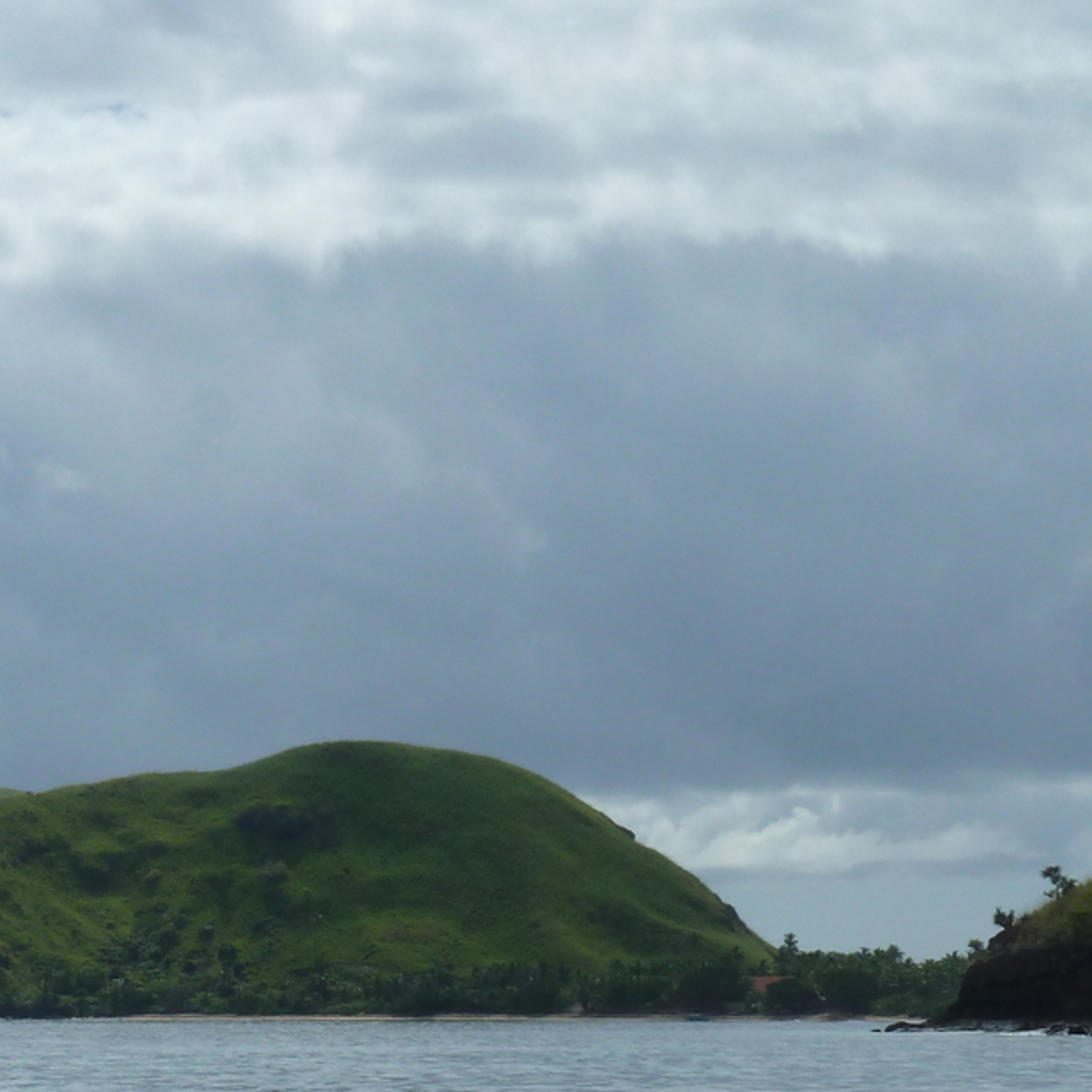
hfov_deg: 10.5
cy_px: 927
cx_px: -136
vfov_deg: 10.6
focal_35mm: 165
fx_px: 5889
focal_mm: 11.9
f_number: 5.6
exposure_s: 1/1000
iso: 80
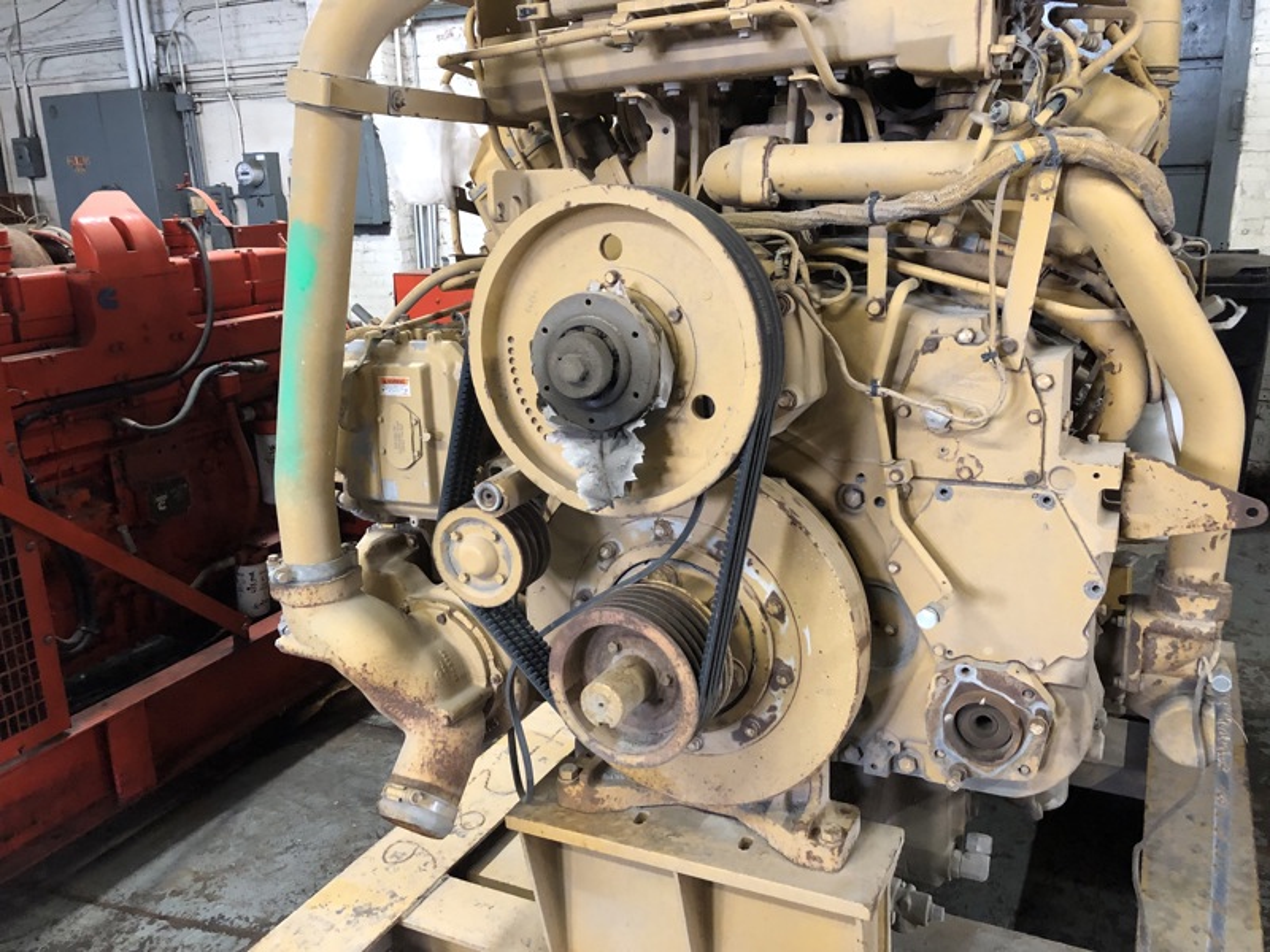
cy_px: 476
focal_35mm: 28
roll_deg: +2.9
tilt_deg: -14.3
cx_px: 635
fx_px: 1027
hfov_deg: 63.4
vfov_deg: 49.7
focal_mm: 3.99
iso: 100
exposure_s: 1/15
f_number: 1.8
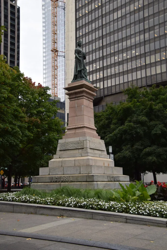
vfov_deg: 47.9
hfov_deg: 33.0
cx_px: 84
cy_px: 125
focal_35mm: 40
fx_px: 282
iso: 400
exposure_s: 1/160
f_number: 6.3
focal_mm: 27
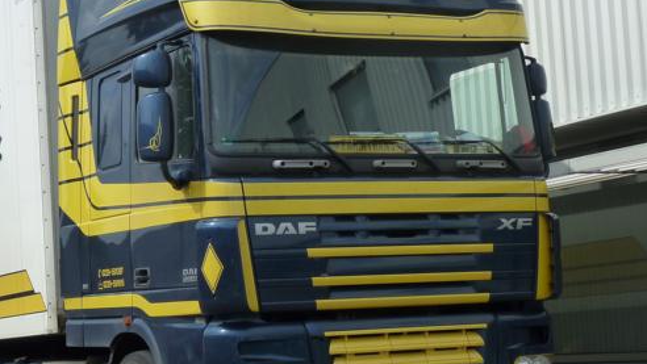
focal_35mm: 85
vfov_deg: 14.2
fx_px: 1459
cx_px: 209
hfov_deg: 24.9
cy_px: 201
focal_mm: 8.6
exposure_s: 1/500
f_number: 4.3
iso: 125
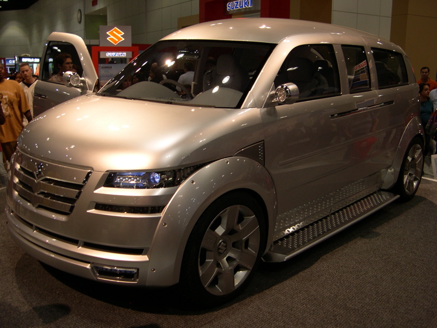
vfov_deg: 37.7
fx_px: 480
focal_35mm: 38
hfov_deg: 49.0
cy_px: 164
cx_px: 218
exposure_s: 1/53.4
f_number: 2.8
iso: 100
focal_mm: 8
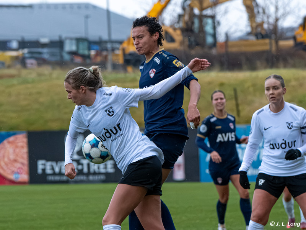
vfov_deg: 5.0
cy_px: 105
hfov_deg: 6.6
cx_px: 128
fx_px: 2635
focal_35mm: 298
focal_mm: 180
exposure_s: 1/1000
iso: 6400
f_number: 5.6
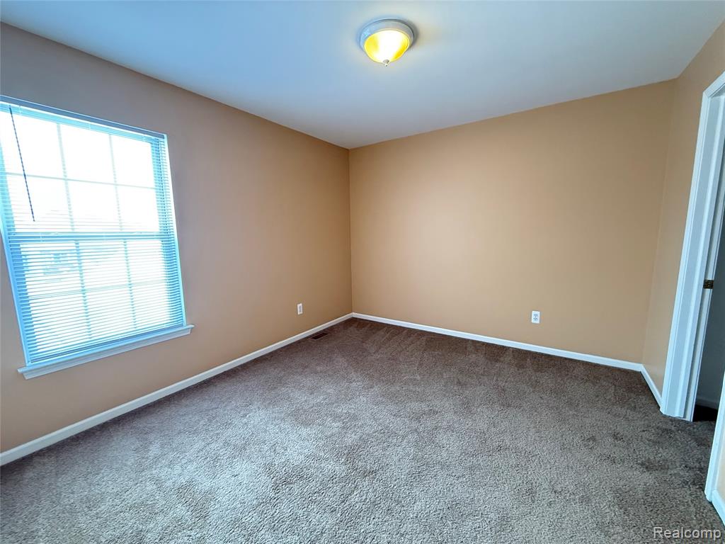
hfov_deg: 102.1
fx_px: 293
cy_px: 272
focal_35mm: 14
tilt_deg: -7.1
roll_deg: +0.8
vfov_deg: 85.7
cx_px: 362
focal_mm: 2.22
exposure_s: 1/60
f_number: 2.2
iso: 640
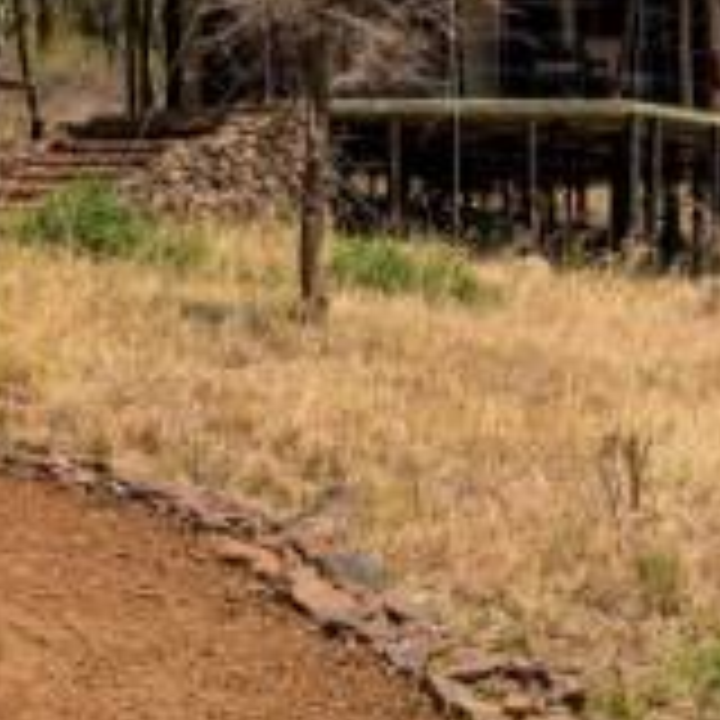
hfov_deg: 14.6
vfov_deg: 14.5
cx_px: 189
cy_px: 74
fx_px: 2800
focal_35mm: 119
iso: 100
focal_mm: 50
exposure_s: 1/200
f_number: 7.1
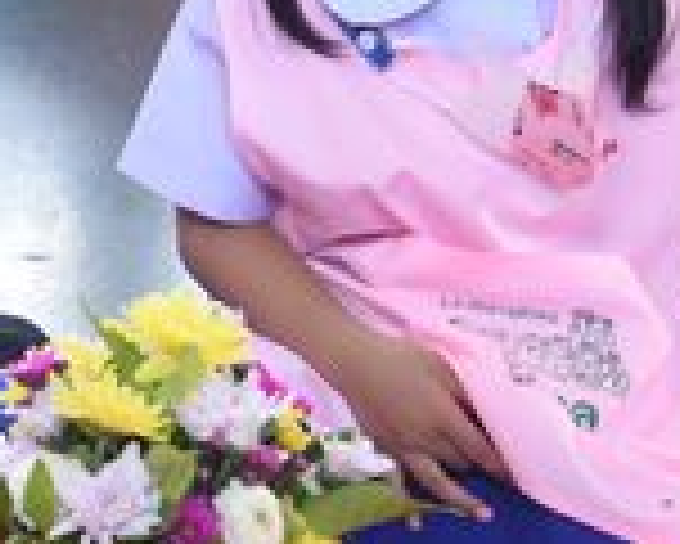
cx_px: -254
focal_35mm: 186
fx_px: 3746
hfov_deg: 10.1
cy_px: -148
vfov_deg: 8.2
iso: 800
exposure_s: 1/160
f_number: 4
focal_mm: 50
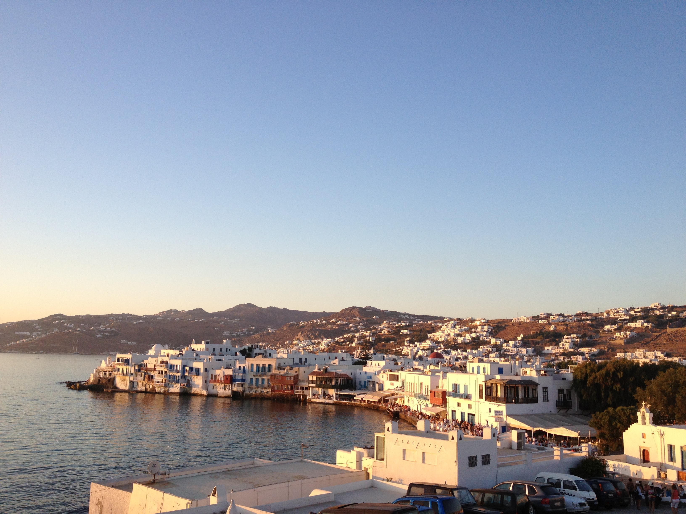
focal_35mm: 35
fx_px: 694
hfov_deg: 52.6
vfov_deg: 40.7
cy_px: 257
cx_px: 343
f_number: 2.4
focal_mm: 4.28
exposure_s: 1/438
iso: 50
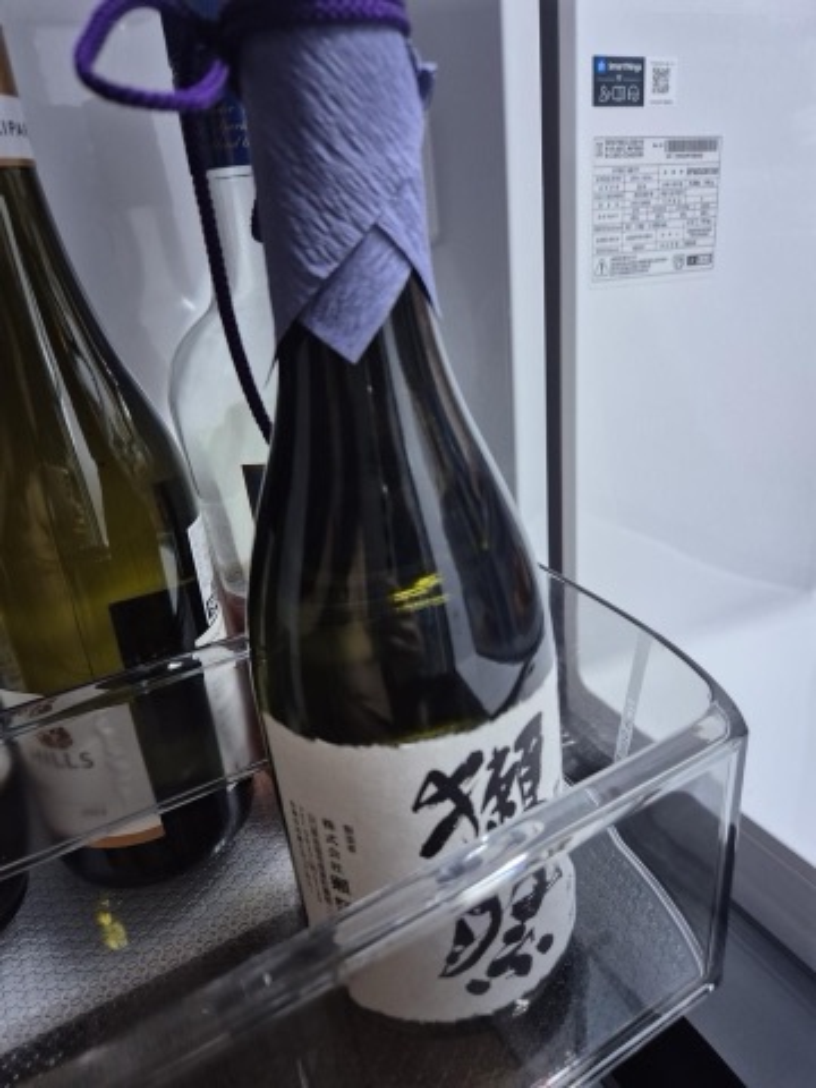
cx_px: 408
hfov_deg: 58.9
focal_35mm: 23
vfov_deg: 73.9
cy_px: 544
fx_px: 723
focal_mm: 5.4
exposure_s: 1/120
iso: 500
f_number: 1.8
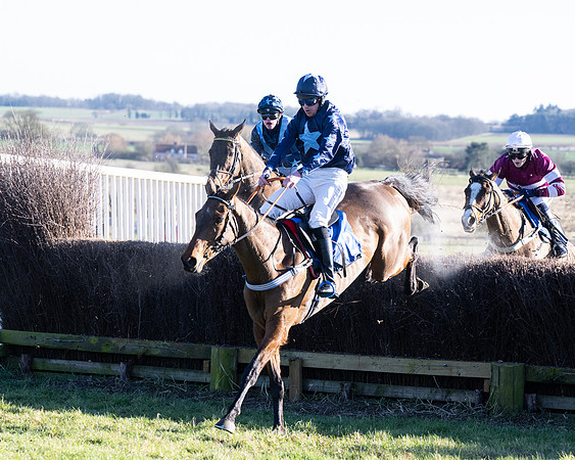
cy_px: 247
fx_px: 2840
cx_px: 261
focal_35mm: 167
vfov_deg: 9.3
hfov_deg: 11.6
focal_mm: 110
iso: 800
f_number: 4.5
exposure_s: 1/1600
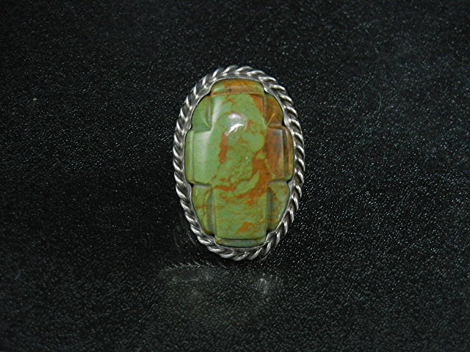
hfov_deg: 22.0
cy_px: 176
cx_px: 235
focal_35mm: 89
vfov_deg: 16.6
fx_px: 1208
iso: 800
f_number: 8.8
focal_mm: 16
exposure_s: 1/30
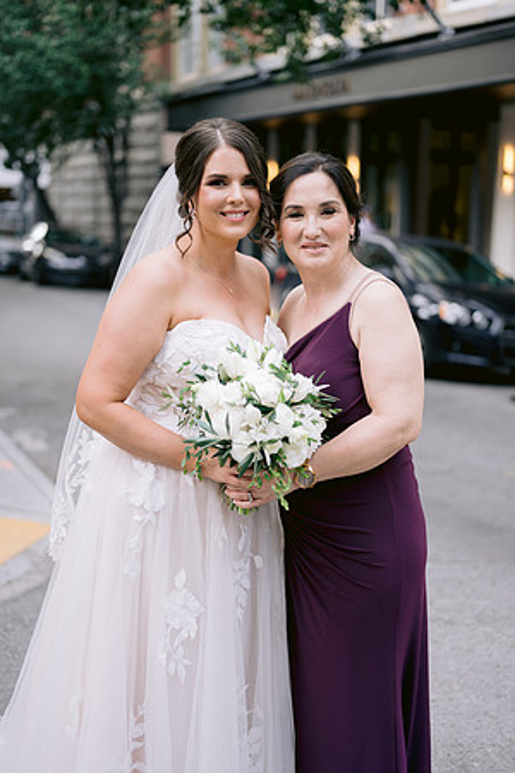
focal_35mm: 50
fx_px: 1073
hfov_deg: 27.0
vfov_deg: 39.6
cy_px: 386
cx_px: 258
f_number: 1.8
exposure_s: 1/500
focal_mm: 50
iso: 160
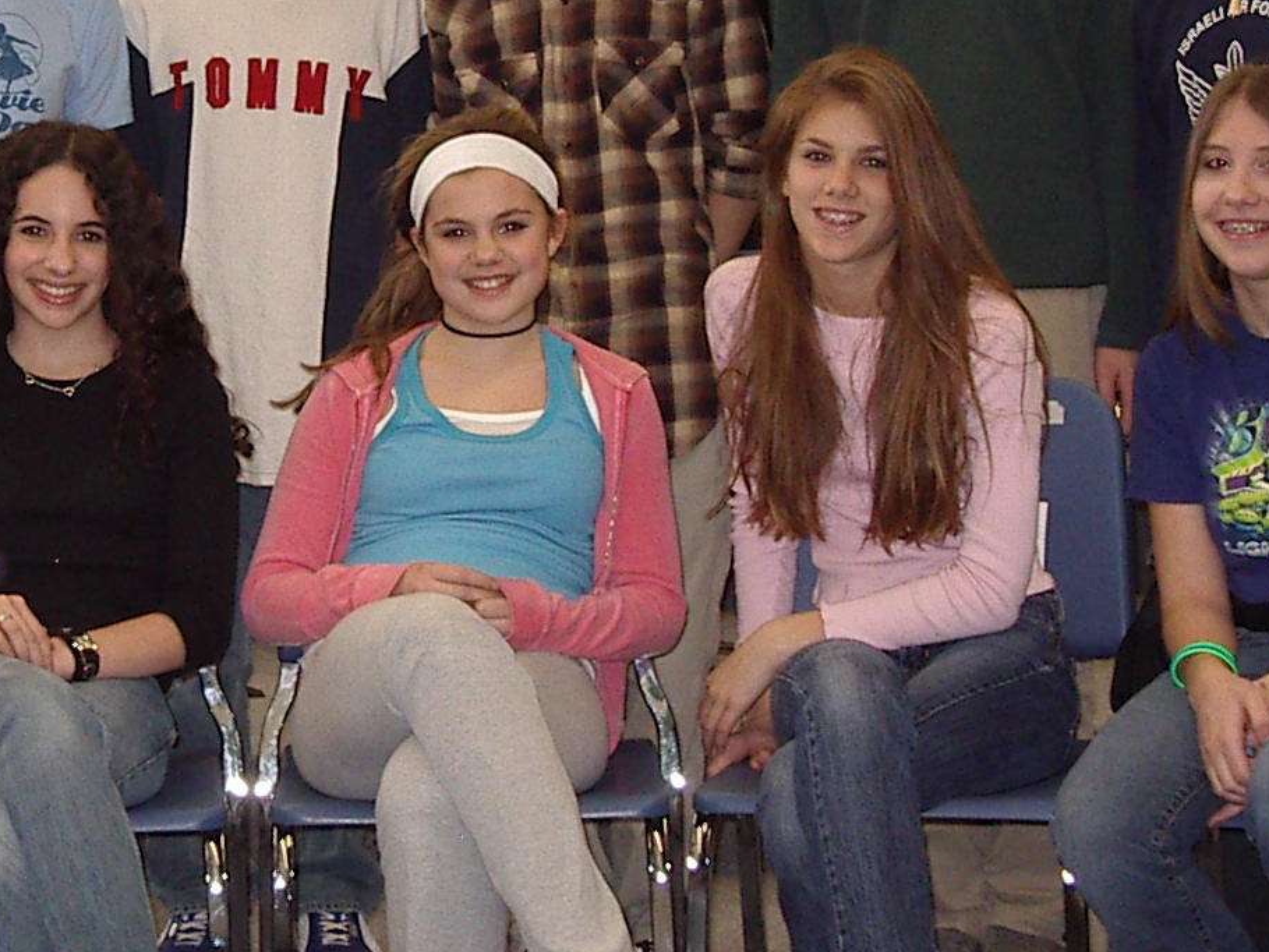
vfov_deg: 12.6
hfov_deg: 16.7
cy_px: 176
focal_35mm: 117
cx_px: 194
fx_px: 4290
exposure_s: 1/60
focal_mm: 7.8
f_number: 3
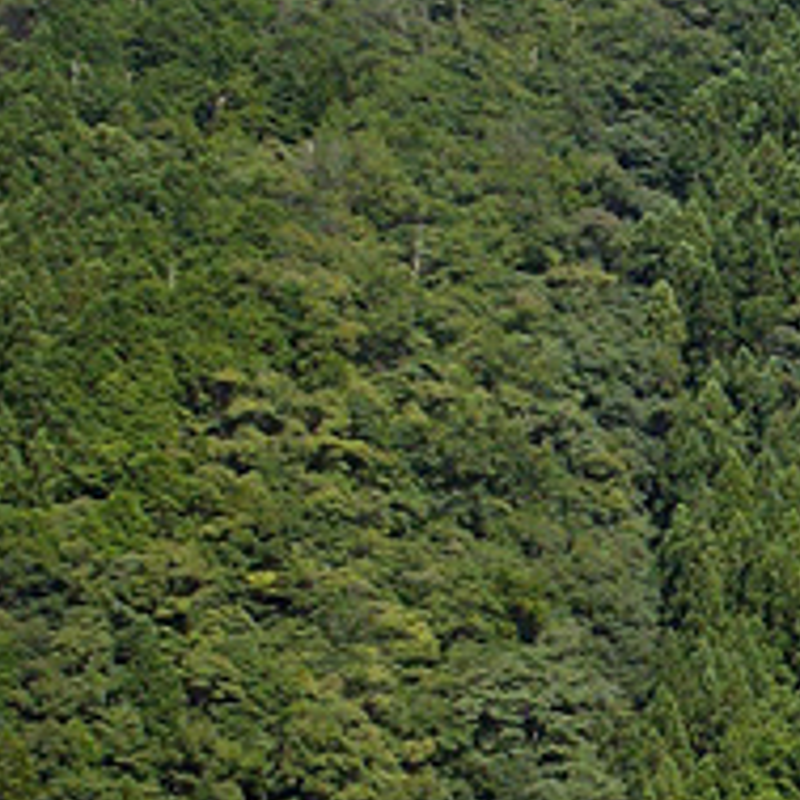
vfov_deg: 11.8
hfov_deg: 11.4
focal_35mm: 147
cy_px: 669
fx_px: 3844
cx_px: 1156
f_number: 5.6
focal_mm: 6.2
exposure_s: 1/200
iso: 80
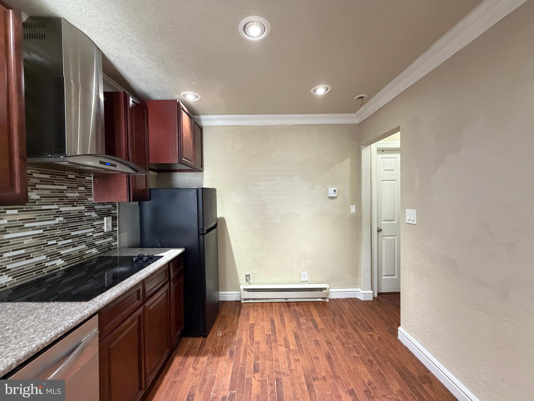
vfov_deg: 85.7
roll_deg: +2.1
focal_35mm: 14
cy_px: 200
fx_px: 216
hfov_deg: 102.1
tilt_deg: -1.3
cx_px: 267
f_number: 2.2
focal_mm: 2.22
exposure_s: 1/60
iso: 400
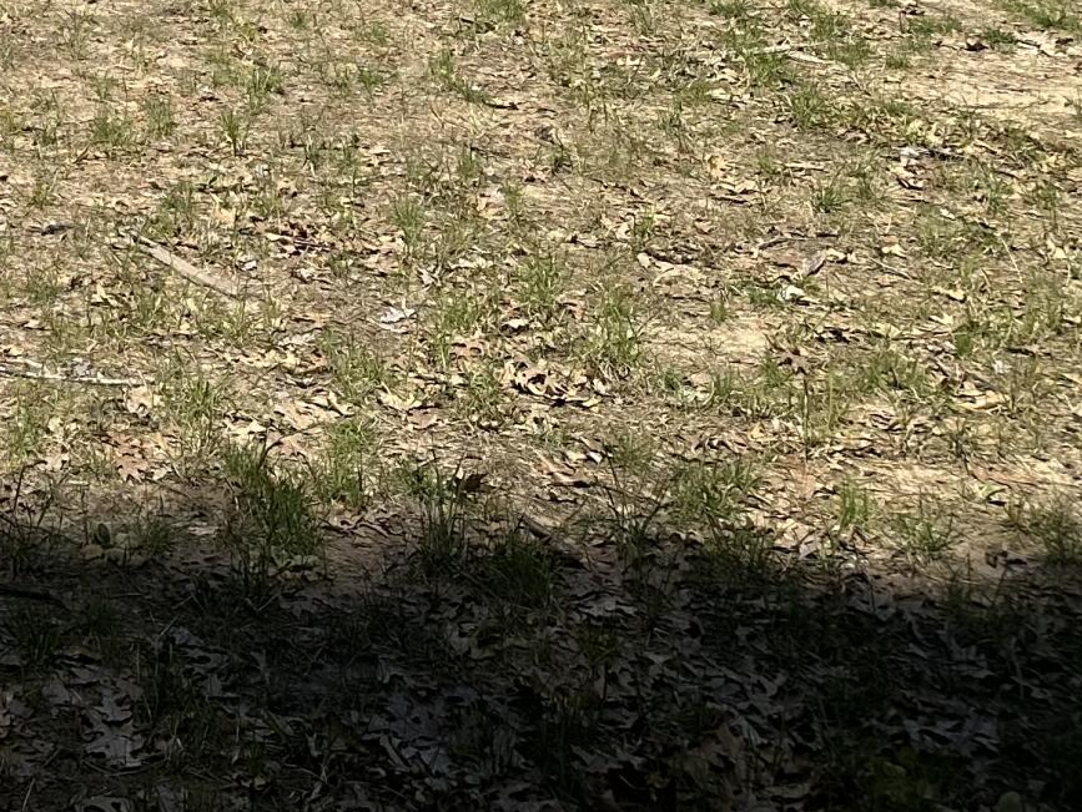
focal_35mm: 83
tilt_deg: -1.2
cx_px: -654
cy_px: -457
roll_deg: -0.2
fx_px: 2595
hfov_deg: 19.6
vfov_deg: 16.1
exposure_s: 1/4545
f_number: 1.78
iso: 80
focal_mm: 6.86
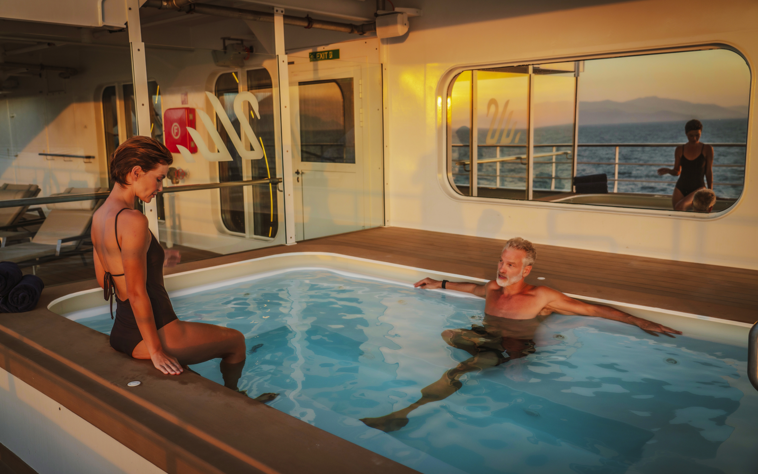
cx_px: 375
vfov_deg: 40.6
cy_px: 227
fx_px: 640
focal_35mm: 31
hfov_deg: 61.2
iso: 200
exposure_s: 1/125
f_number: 4
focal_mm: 30
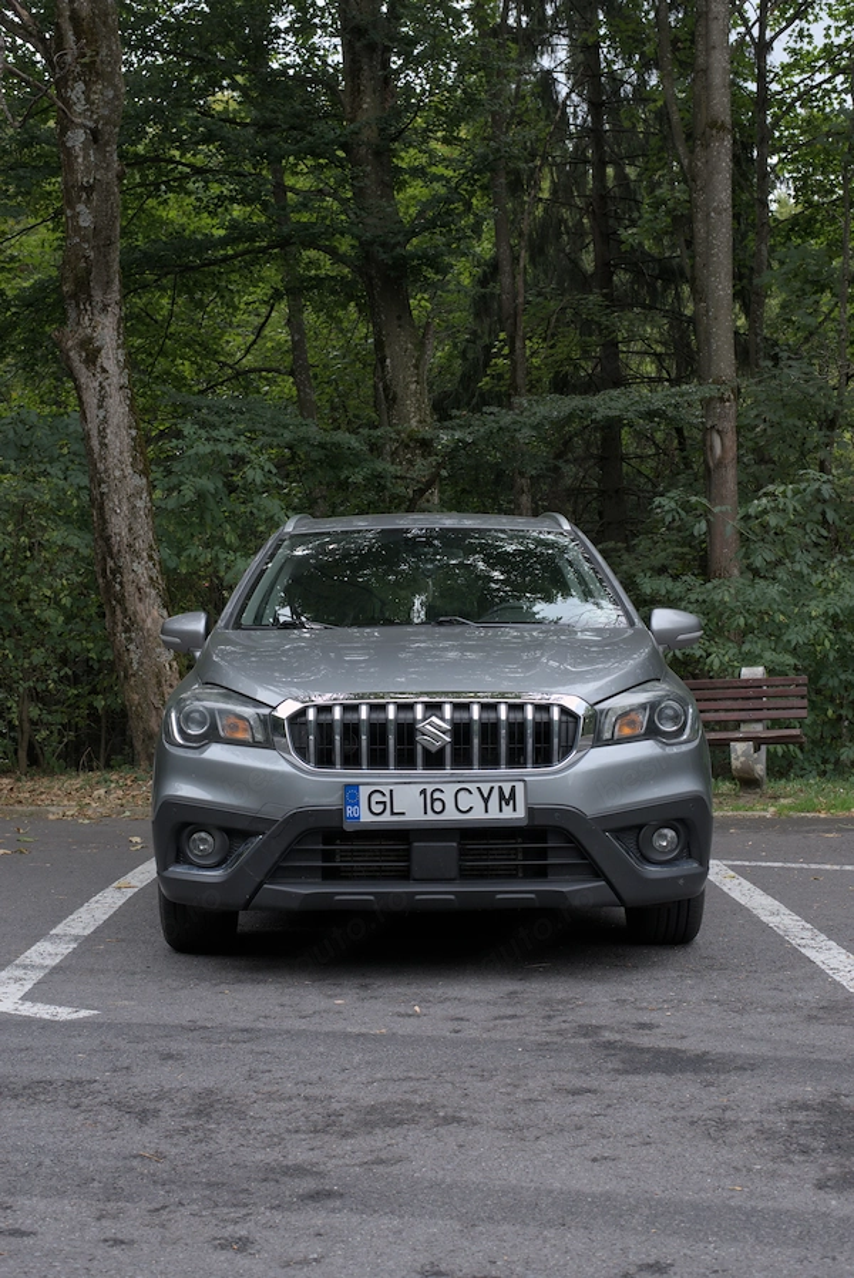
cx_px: 427
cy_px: 639
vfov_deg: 39.6
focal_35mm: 50
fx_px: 1776
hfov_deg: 27.0
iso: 400
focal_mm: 50
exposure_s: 1/160
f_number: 9
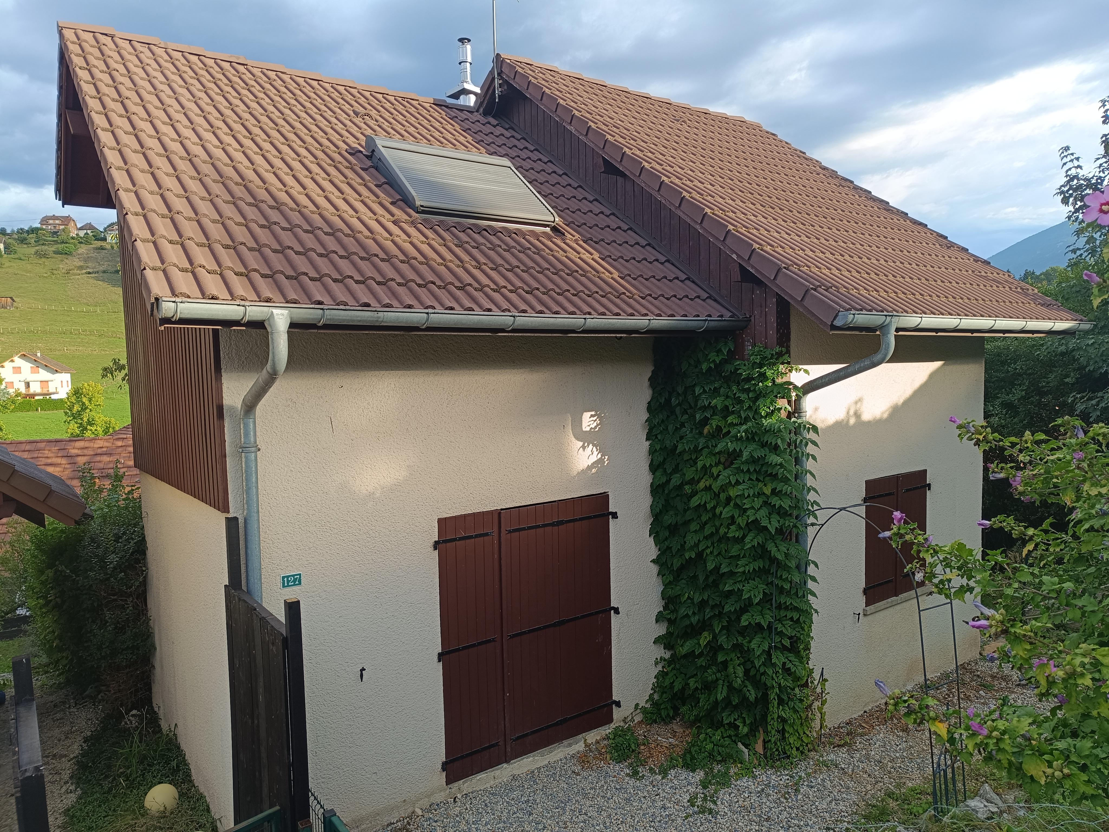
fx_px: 769
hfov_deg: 71.6
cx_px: 554
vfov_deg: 56.8
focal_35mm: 24
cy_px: 416
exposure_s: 1/115
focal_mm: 5.59
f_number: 1.88
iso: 50
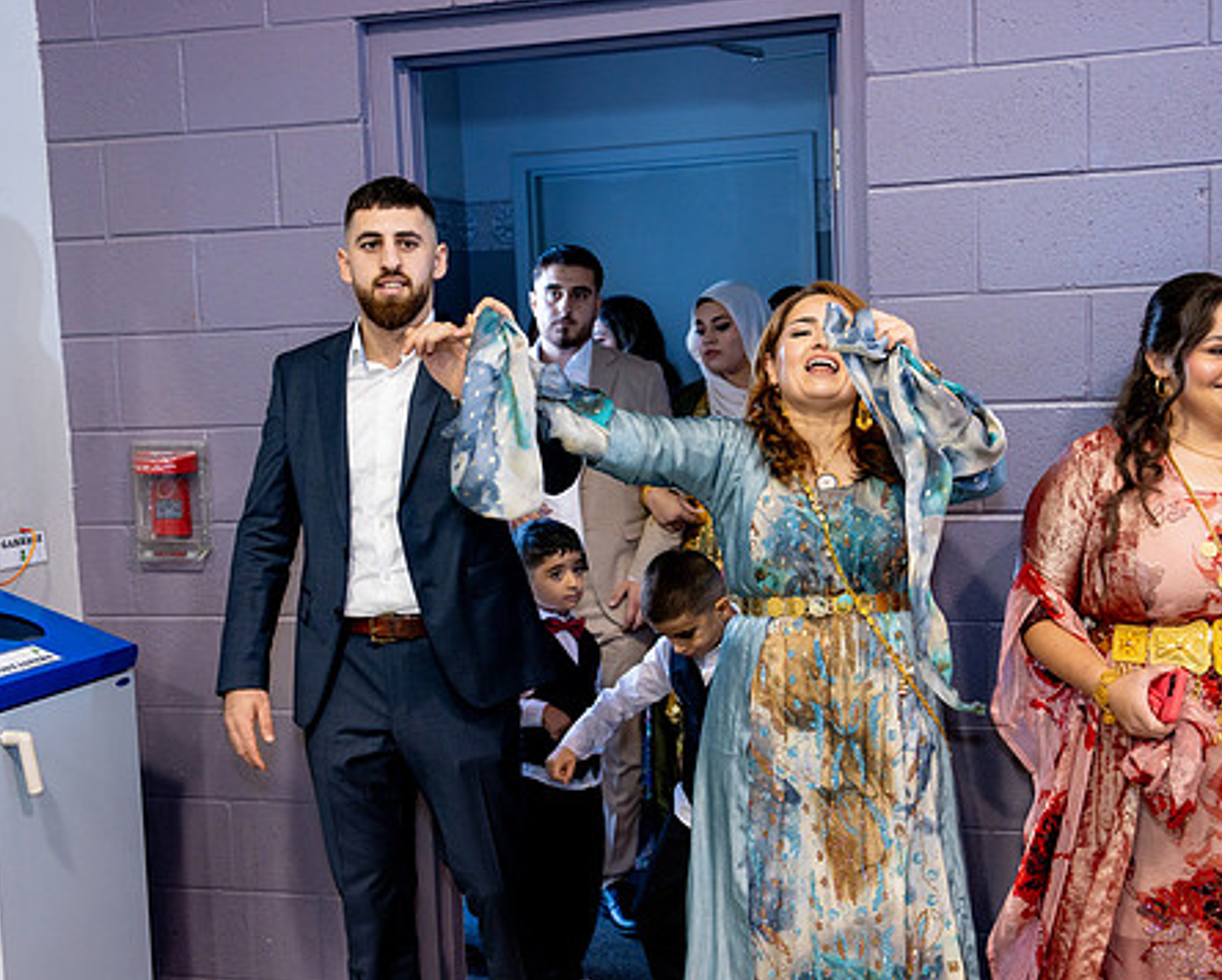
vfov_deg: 30.9
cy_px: 522
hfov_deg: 38.0
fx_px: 1774
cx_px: 639
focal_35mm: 49
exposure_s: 1/250
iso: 800
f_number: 2.8
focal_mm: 40
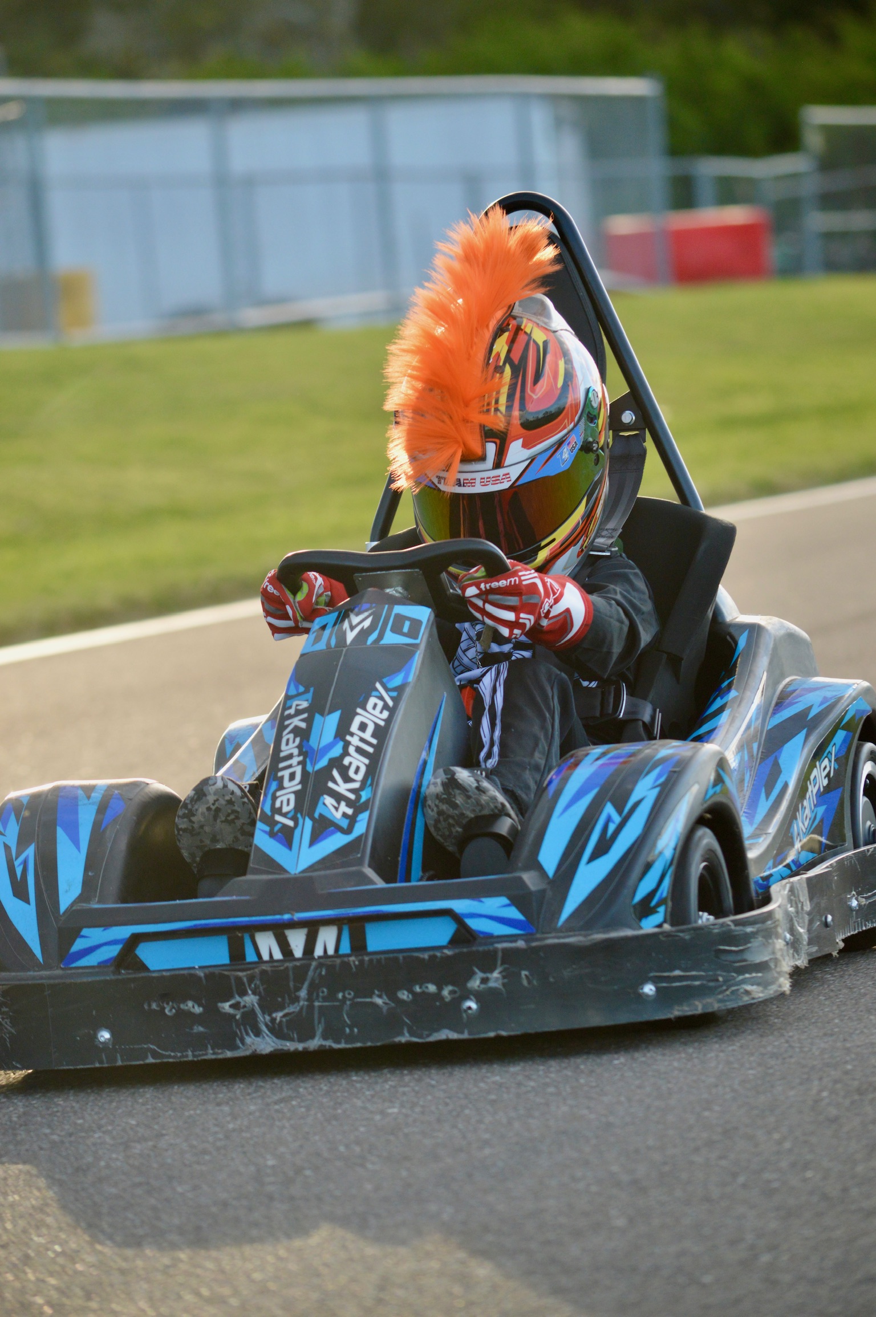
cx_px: 438
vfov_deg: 8.9
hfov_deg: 5.9
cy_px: 658
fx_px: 8501
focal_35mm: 232
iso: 640
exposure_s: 1/500
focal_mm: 155
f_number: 5
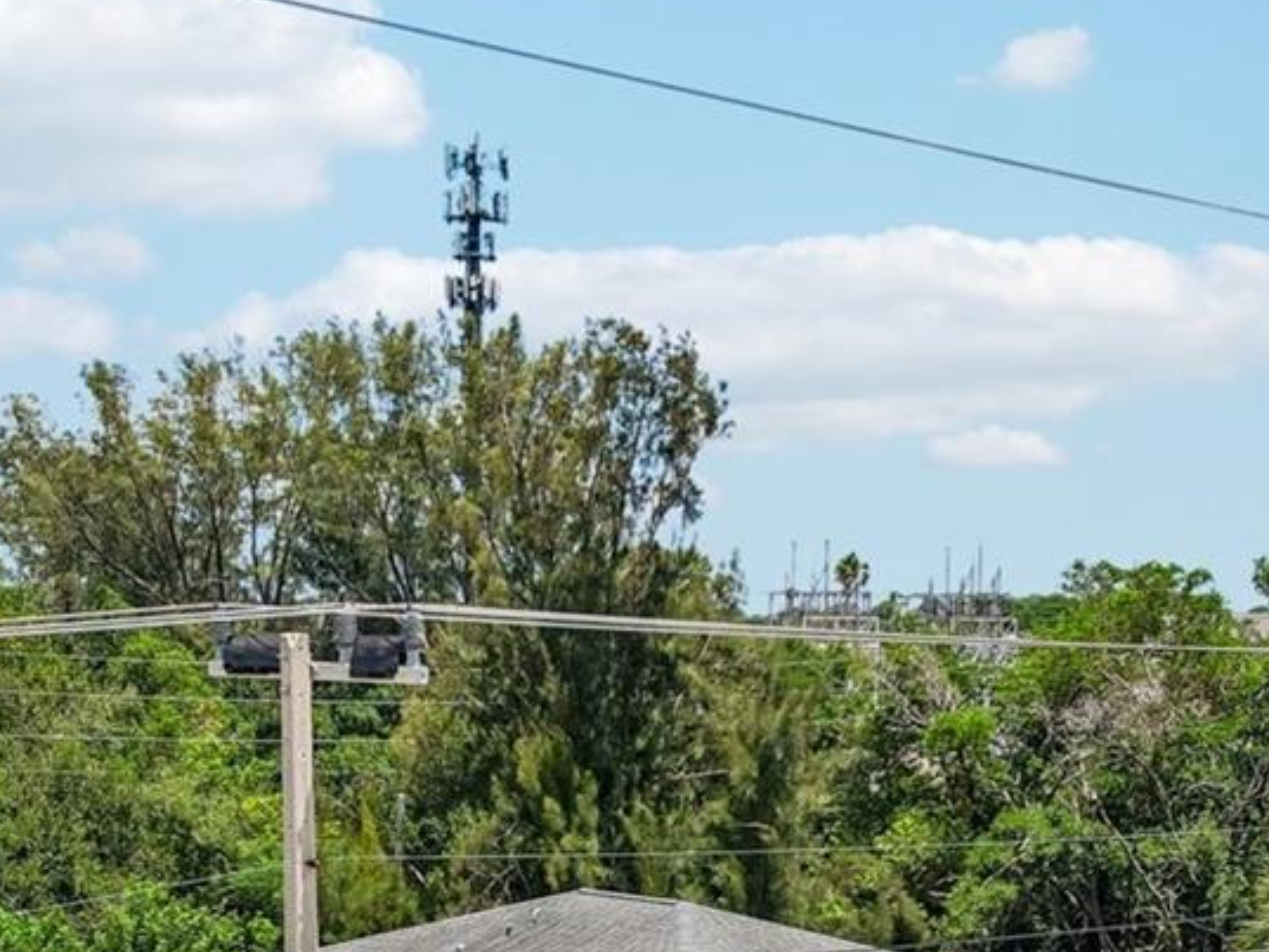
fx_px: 2310
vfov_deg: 22.6
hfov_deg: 30.7
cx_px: 579
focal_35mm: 63
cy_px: 886
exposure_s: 1/3000
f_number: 2.8
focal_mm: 8.4
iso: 110
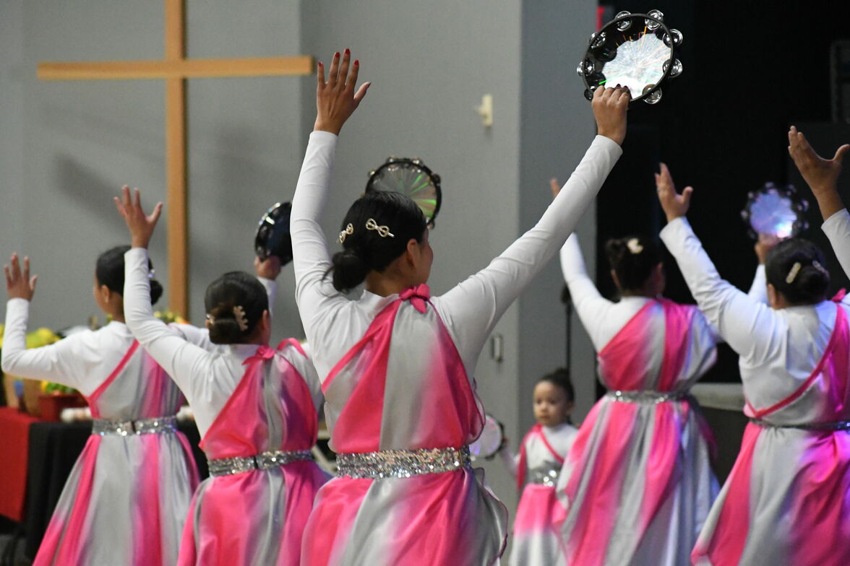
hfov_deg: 10.2
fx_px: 4769
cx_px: 425
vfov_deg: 6.8
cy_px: 283
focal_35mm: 202
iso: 10000
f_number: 6.3
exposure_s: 1/250
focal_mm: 135
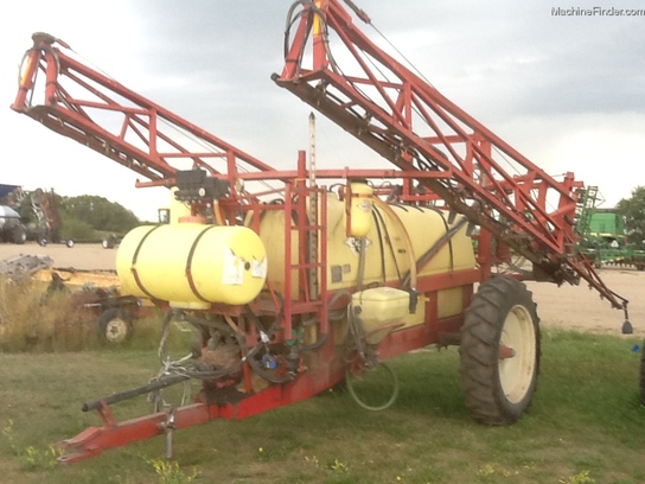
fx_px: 596
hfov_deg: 56.8
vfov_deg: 44.2
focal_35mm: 32
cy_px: 242
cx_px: 322
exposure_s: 1/40
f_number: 2.4
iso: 80
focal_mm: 2.03
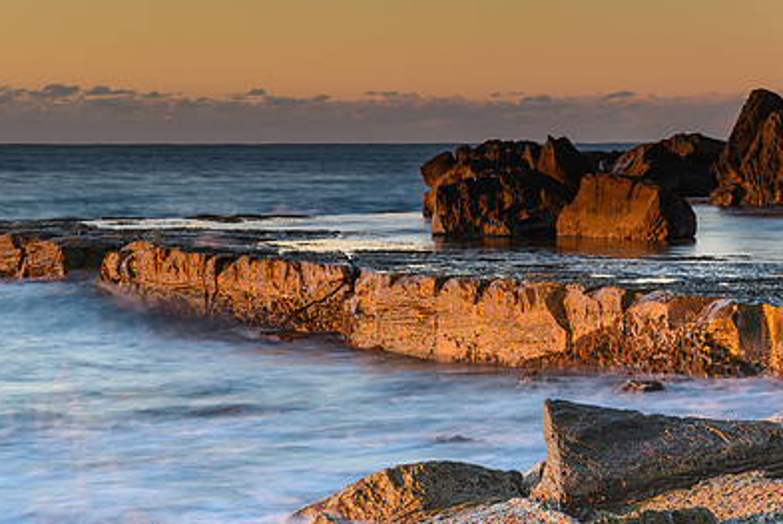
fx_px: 2504
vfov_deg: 11.9
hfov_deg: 17.8
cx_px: 313
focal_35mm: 115
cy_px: 254
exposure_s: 2
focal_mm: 52
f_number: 9
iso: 64
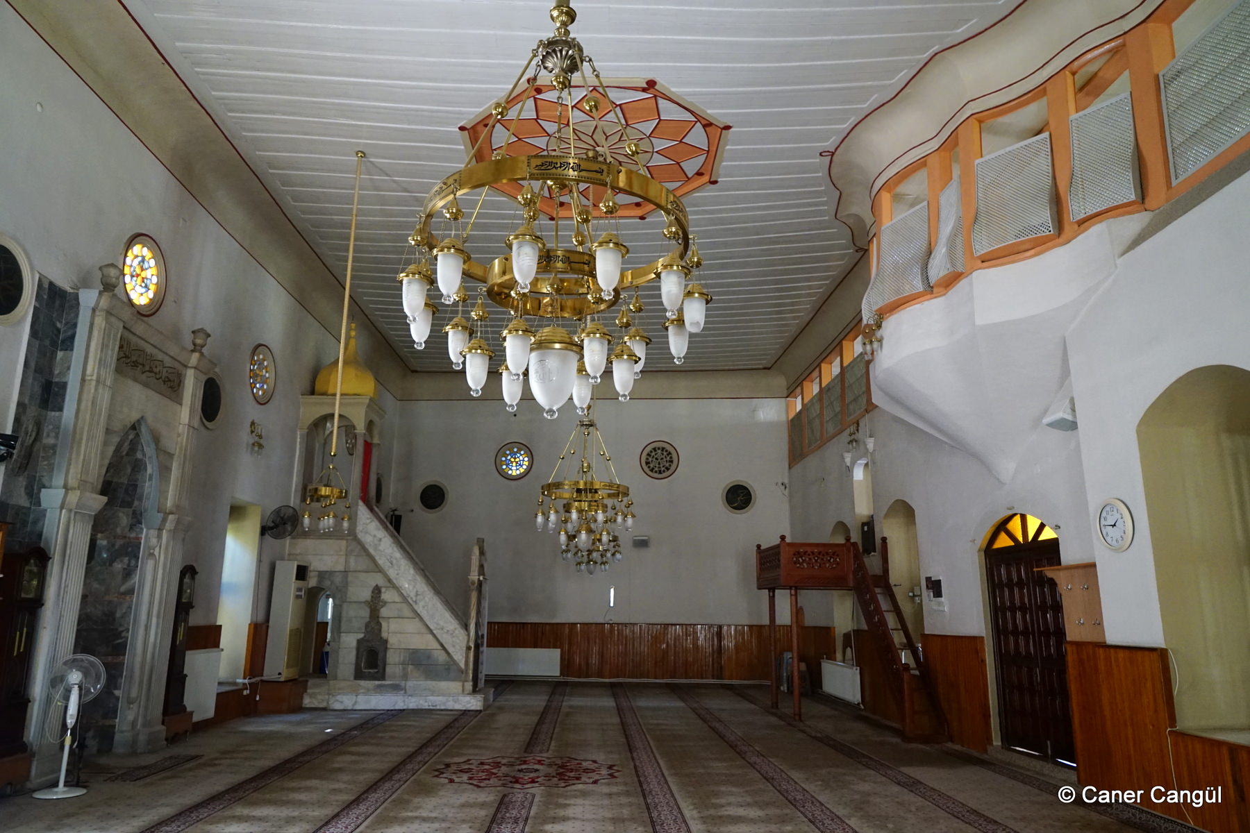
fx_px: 833
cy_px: 416
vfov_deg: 53.1
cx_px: 625
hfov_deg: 73.7
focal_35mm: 24
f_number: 9
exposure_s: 1/20
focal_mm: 24
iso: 3200
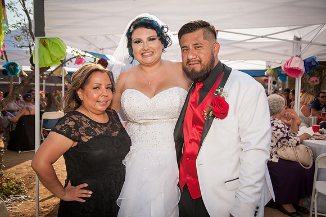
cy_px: 108
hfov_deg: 58.7
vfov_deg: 41.0
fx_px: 290
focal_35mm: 32
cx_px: 163
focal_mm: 32
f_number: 5
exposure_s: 1/1250
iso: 200
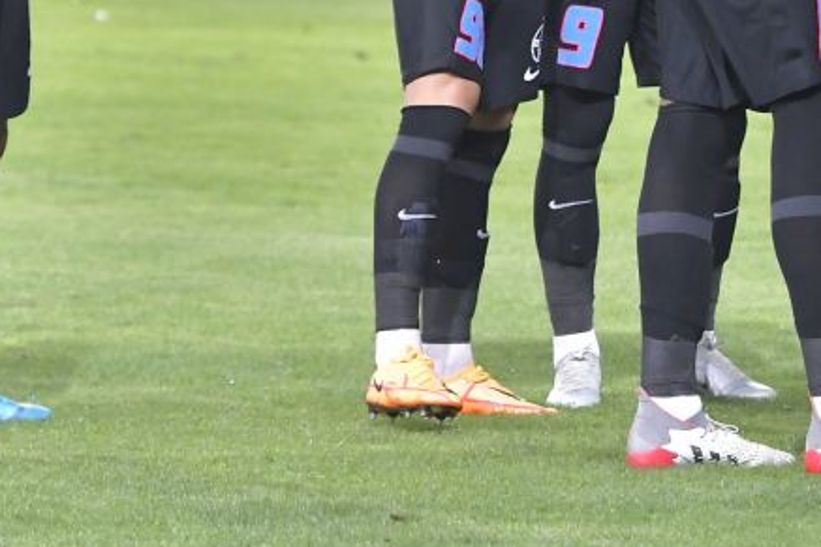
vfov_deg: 2.5
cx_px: 821
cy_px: -152
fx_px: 12683
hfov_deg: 3.7
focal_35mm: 556
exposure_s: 1/1000
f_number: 4
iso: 2000
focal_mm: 135
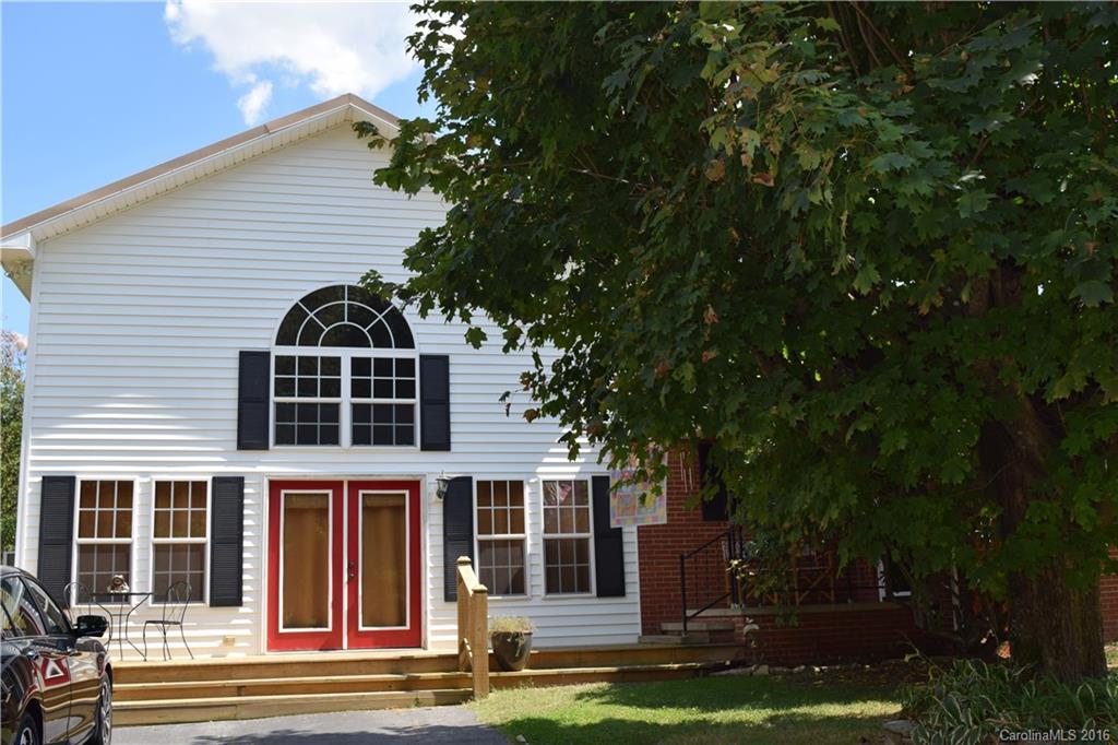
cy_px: 372
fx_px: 1164
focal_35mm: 38
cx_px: 559
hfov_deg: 51.3
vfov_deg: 35.5
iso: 100
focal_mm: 25
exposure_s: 1/200
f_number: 7.1
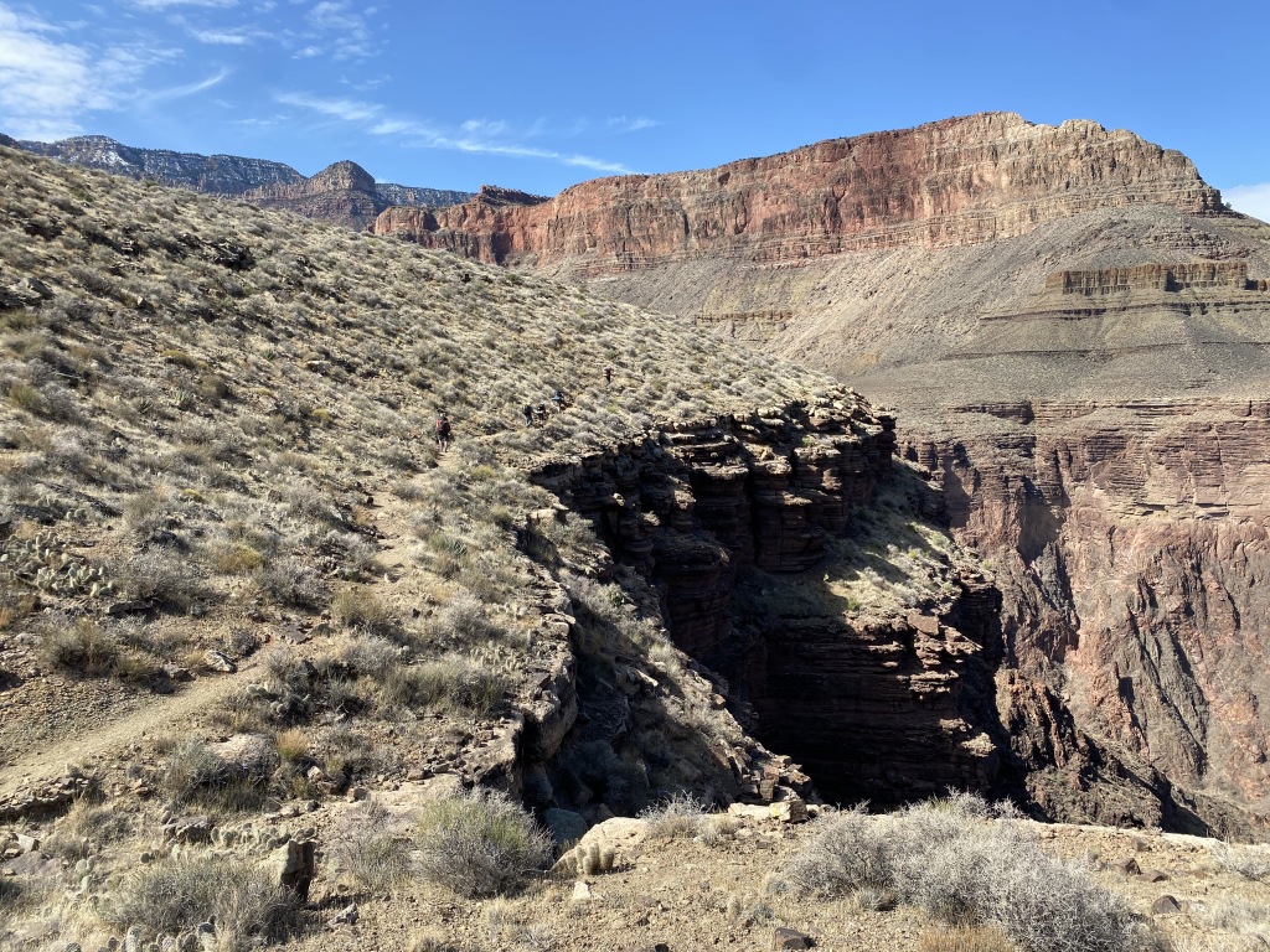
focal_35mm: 26
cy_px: 476
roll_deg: +0.3
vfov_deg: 53.1
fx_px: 954
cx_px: 635
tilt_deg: -5.6
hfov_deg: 67.3
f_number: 1.8
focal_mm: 4.25
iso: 32
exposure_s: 1/1701
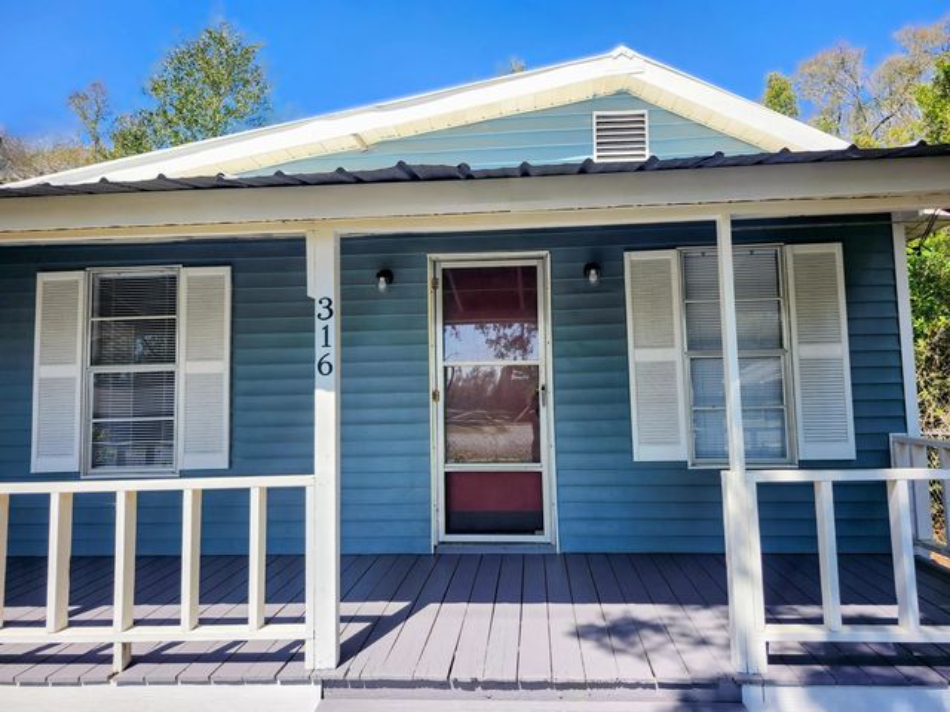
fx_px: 631
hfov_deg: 73.9
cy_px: 356
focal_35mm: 23
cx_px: 475
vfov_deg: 58.9
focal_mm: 5.54
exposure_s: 1/1139
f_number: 1.8
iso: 25
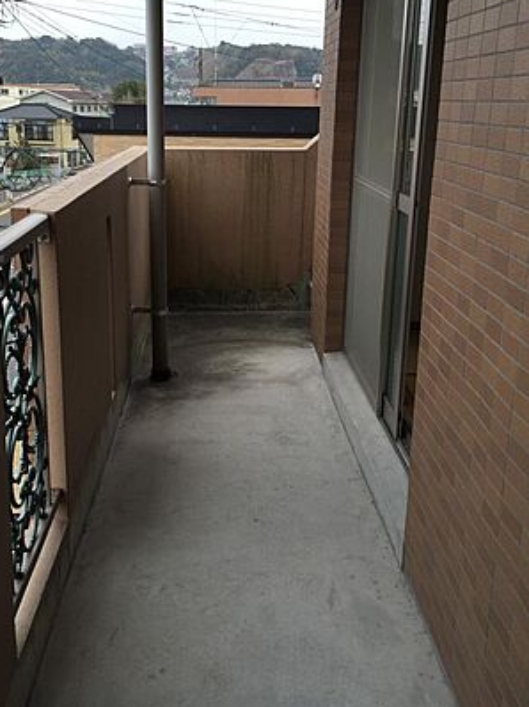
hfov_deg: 40.5
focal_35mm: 35
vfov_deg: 52.6
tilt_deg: -15.0
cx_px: 211
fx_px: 714
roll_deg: +0.1
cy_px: 318
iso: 32
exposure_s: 1/220
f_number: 2.2
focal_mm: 4.15
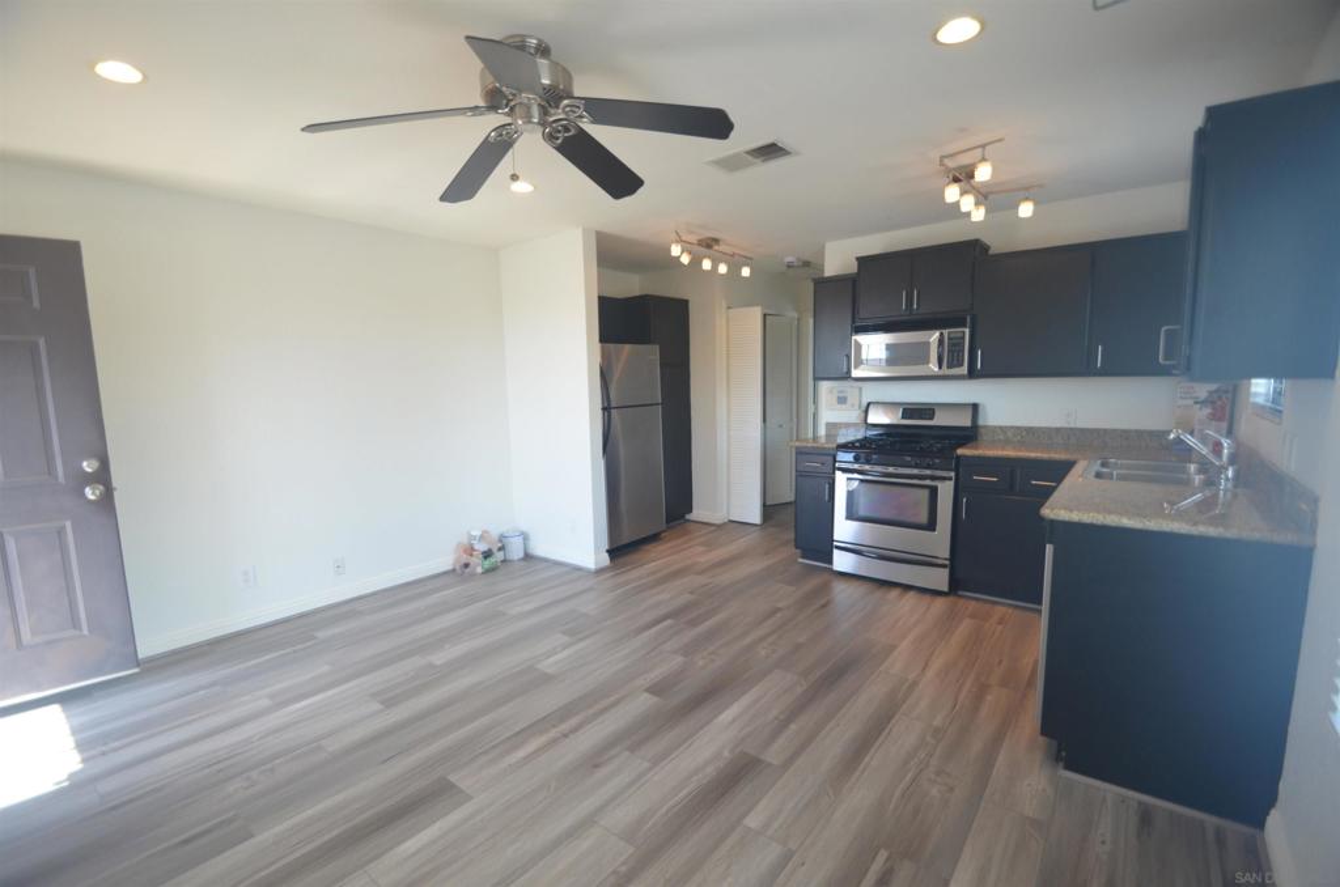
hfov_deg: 100.5
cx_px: 670
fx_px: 557
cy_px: 444
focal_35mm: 15
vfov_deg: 77.1
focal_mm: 10
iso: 400
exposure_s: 1/100
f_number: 5
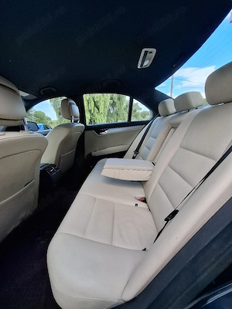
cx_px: 116
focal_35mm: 13
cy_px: 154
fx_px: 116
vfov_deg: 106.2
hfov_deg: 89.9
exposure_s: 1/125
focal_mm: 1.74
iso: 40
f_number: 2.2
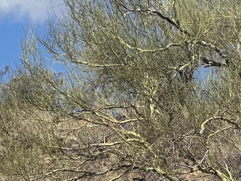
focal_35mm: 323
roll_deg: -3.2
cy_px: 83
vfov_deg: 4.6
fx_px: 2248
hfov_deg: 6.0
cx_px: -158
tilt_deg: +11.7
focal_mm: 9
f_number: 2.8
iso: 32
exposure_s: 1/995
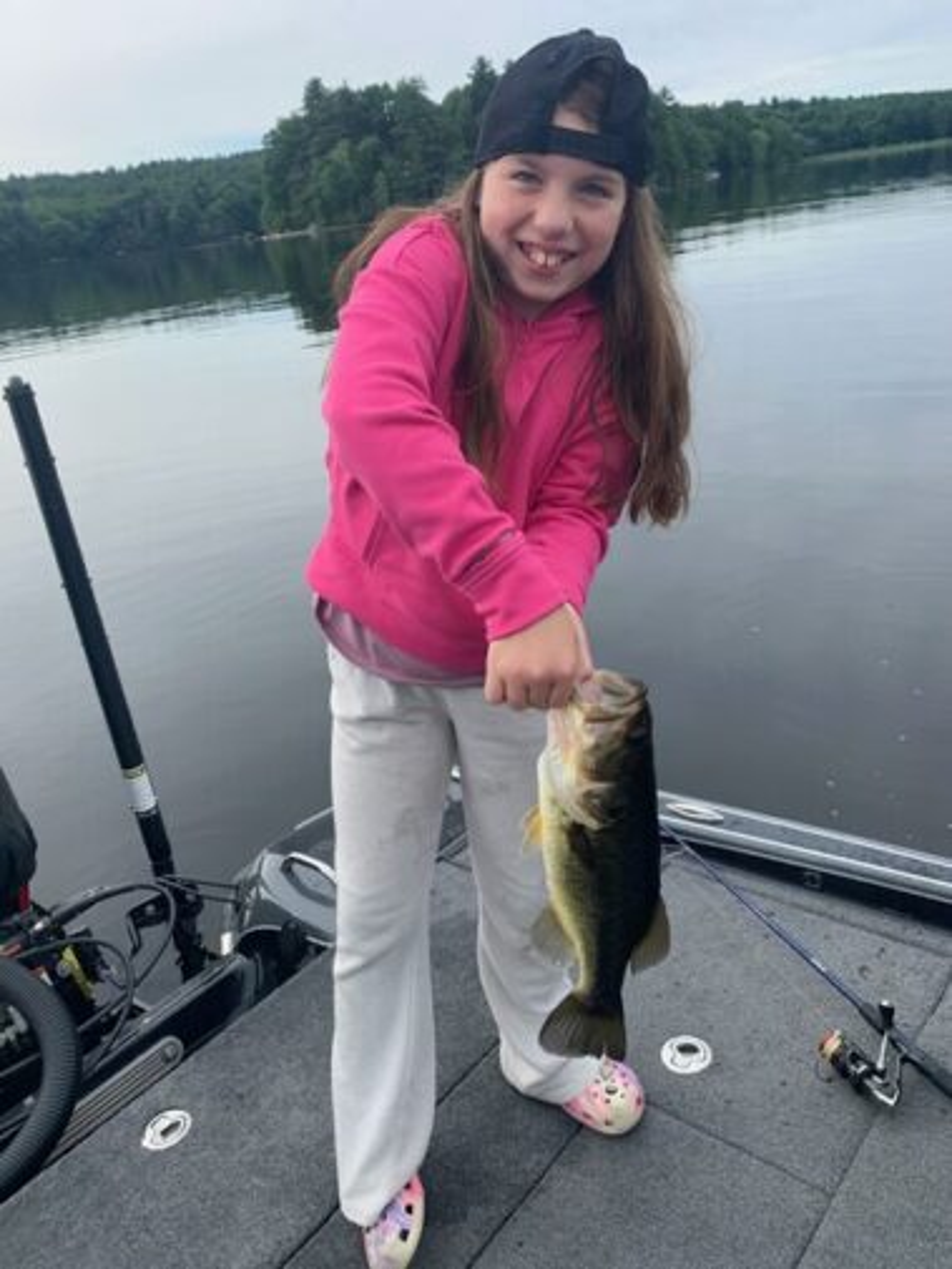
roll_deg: +8.0
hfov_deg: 53.1
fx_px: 953
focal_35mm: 26
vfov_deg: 67.3
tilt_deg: -22.1
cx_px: 476
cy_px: 634
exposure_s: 1/789
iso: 25
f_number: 1.8
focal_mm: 4.25
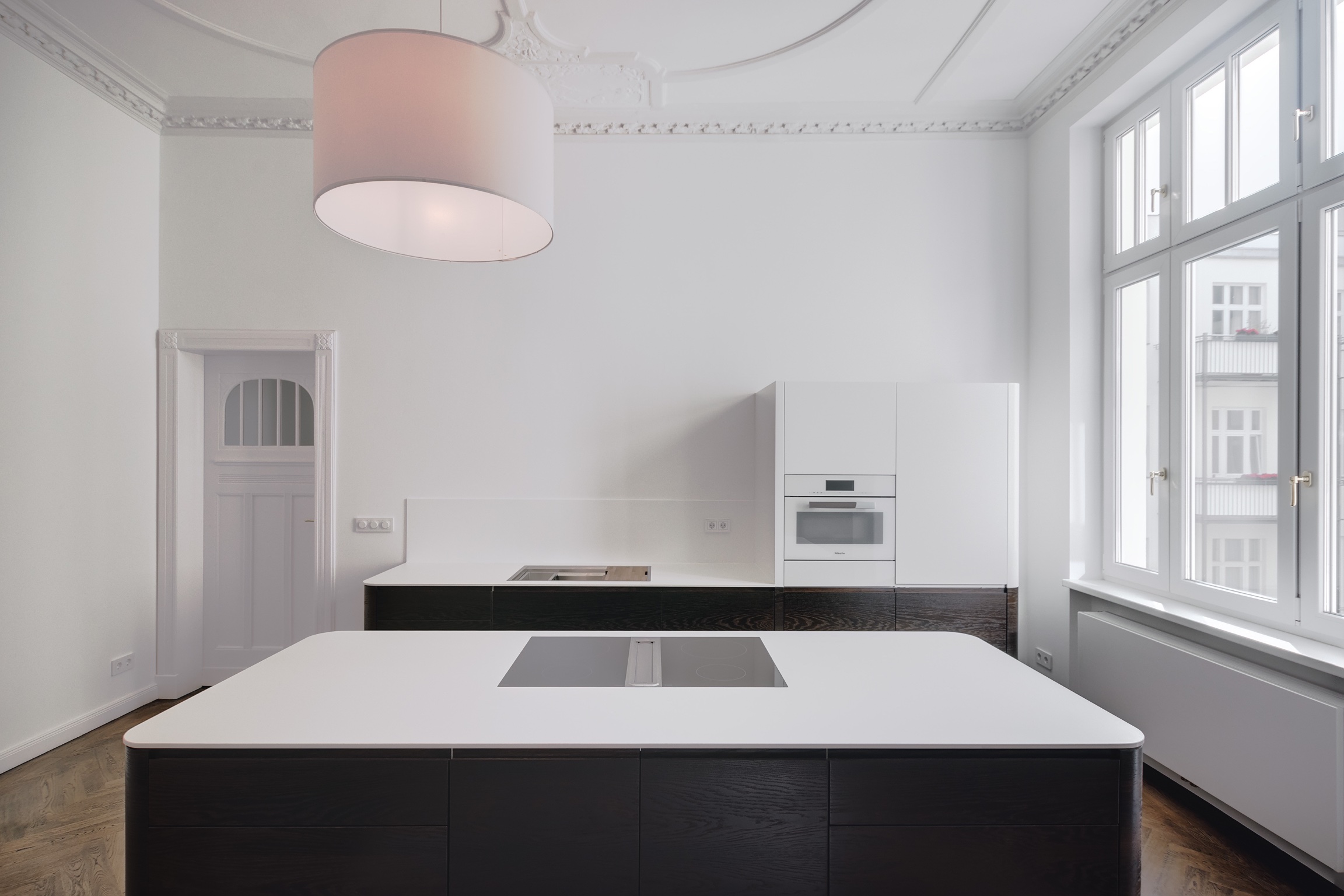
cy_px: 448
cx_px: 672
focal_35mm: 18
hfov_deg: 90.0
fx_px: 672
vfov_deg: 67.4
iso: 640
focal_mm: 18
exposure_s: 1/100
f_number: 8
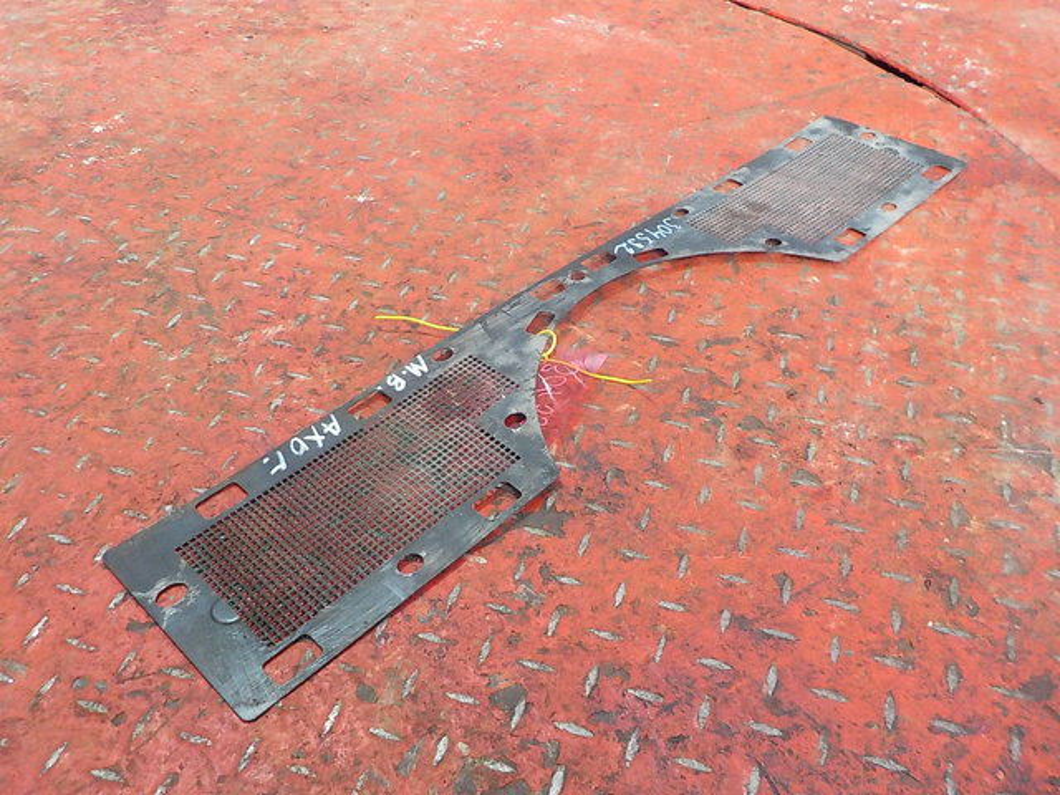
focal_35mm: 30
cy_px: 398
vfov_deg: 46.8
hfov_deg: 60.0
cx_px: 530
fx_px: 919
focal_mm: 4.1
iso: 400
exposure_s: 1/30
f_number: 3.3
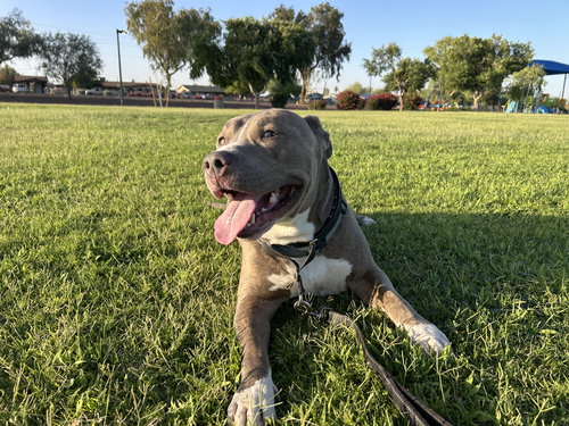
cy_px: 213
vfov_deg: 53.1
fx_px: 427
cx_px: 284
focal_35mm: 26
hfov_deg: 67.3
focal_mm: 5.7
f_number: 1.5
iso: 50
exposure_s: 1/932
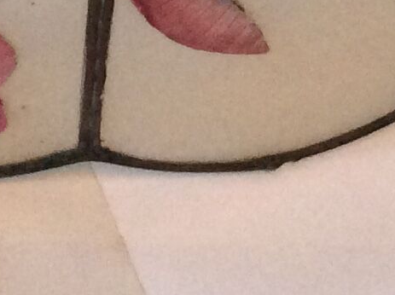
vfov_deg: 7.8
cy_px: -339
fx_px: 2040
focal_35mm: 179
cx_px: -8
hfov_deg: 11.0
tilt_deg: -46.5
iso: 160
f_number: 2.4
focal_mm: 3.3
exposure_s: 1/25
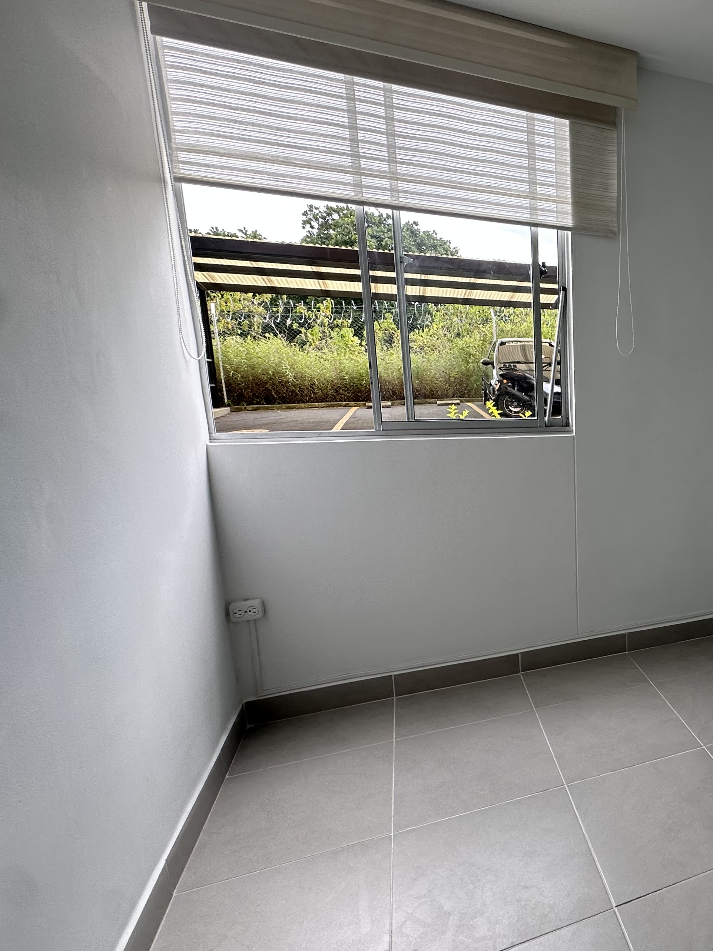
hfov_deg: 50.7
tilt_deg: -10.9
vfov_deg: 76.4
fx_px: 604
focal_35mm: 22
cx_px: 695
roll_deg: -2.2
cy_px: 494
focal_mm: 2.22
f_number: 2.2
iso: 40
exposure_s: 1/198
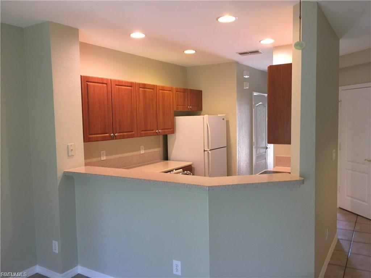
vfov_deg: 48.2
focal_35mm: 29
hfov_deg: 61.7
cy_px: 139
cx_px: 186
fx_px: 311
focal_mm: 4.15
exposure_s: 1/30
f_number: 2.2
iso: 100
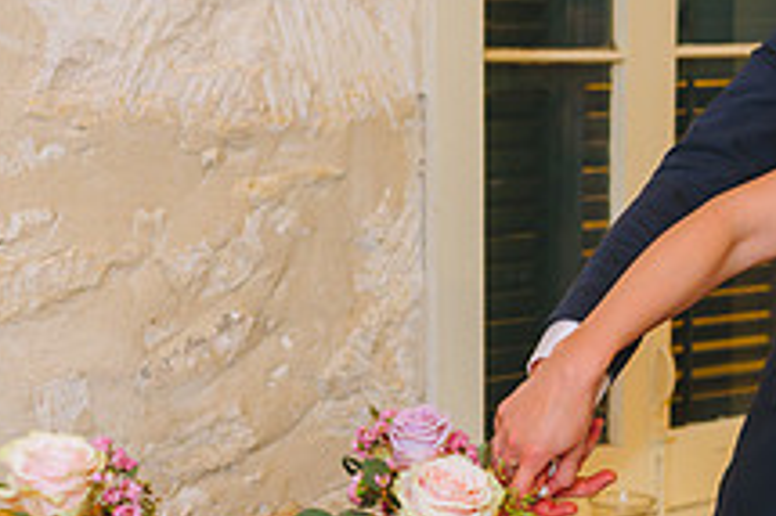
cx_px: 455
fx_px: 2240
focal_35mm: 104
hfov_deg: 19.6
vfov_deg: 13.1
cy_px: 361
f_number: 2.8
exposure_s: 1/80
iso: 2000
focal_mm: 38
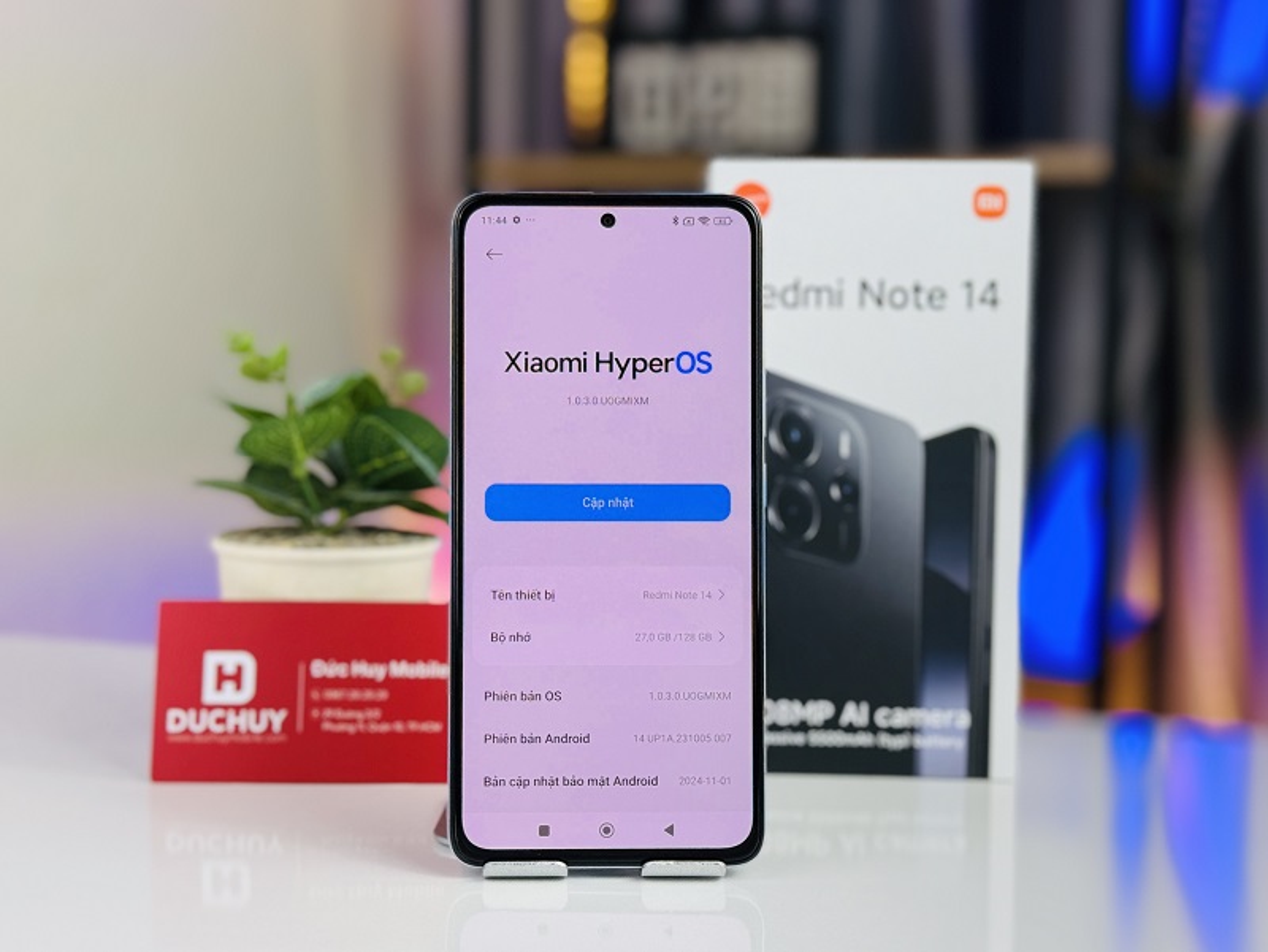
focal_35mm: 48
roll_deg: -0.9
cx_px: 634
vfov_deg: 30.3
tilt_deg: -3.3
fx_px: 1759
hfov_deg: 39.6
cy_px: 476
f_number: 1.78
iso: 80
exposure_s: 1/255
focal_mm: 6.76
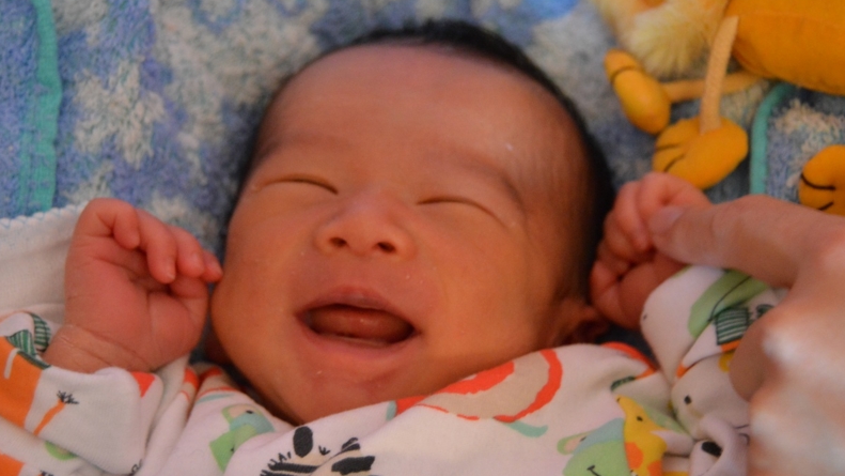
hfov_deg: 29.0
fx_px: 1636
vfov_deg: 16.5
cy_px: 202
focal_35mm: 73
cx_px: 425
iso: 3200
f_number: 5.3
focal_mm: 46
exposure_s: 1/6
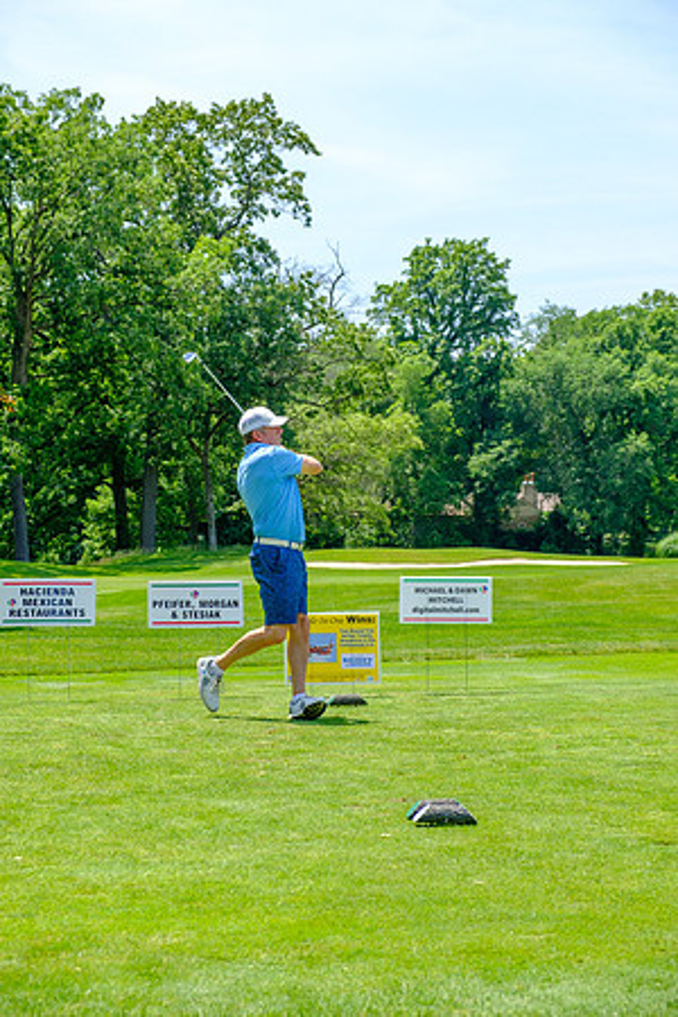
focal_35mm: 64
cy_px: 508
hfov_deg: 21.2
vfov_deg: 31.4
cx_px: 339
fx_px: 1808
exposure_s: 1/500
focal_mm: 42.5
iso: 200
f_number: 5
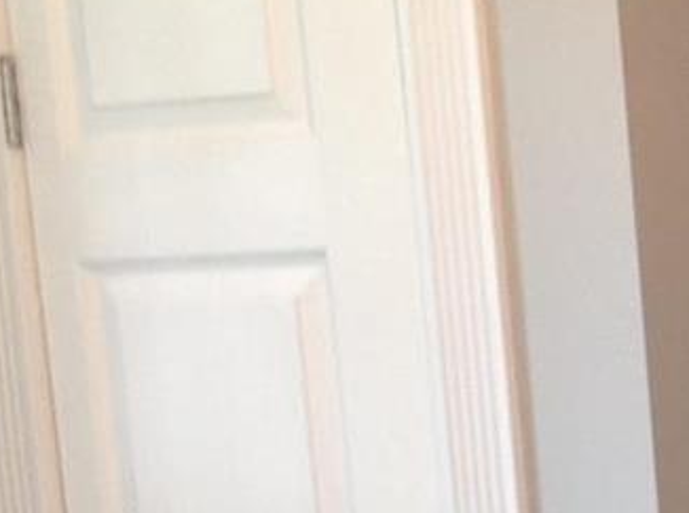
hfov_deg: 10.9
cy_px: 796
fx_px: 3416
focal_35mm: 172
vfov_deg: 8.4
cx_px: 1154
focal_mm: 4.28
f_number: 2.4
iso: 50
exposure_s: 1/15
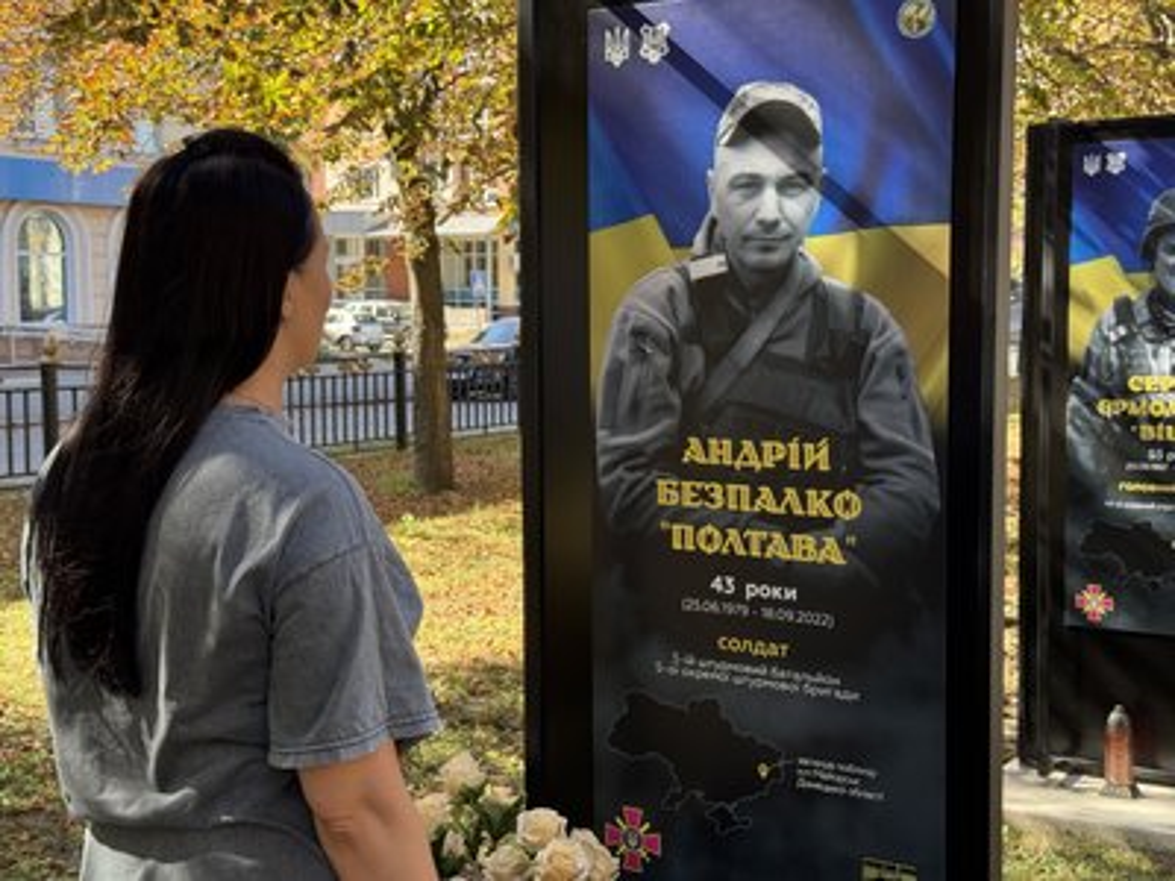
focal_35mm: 48
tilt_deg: -4.9
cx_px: 588
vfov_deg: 30.3
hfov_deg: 39.7
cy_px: 440
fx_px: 1629
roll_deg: +0.1
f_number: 1.78
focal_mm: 6.76
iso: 64
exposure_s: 1/412
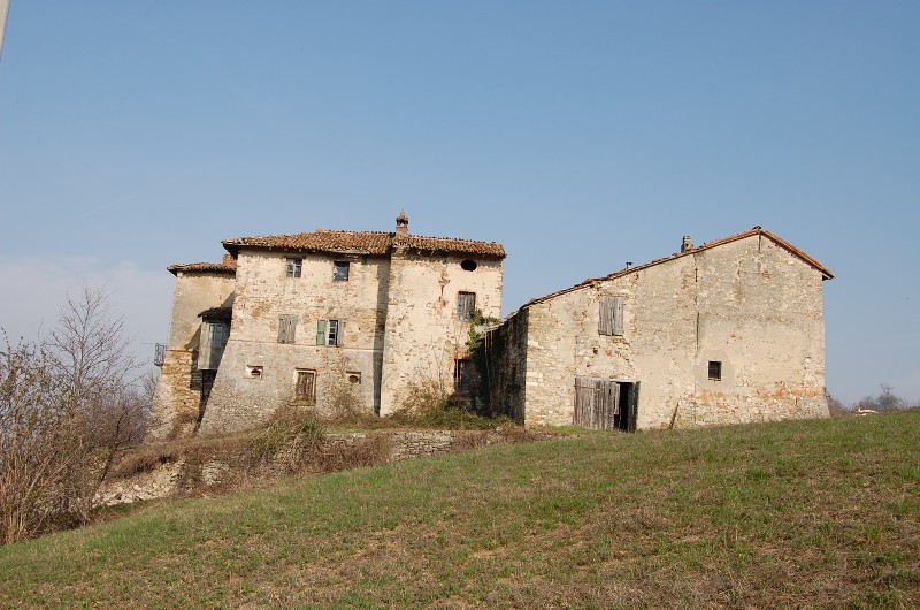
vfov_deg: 36.7
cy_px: 305
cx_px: 460
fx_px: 918
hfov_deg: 53.2
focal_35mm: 36
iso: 200
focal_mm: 24
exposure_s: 1/400
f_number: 10
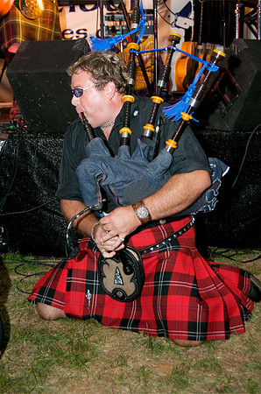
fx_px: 623
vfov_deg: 35.1
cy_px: 197
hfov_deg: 23.7
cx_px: 130
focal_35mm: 57
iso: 500
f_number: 5
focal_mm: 38
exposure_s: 1/60
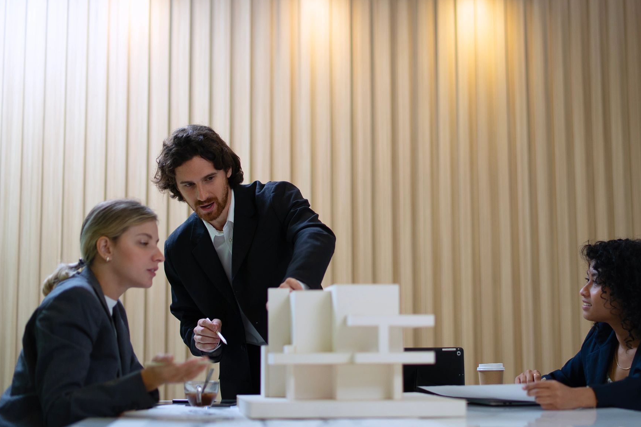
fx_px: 1086
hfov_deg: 32.8
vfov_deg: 22.2
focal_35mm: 61
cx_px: 383
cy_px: 192
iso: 200
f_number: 1.4
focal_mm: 50
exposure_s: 1/400
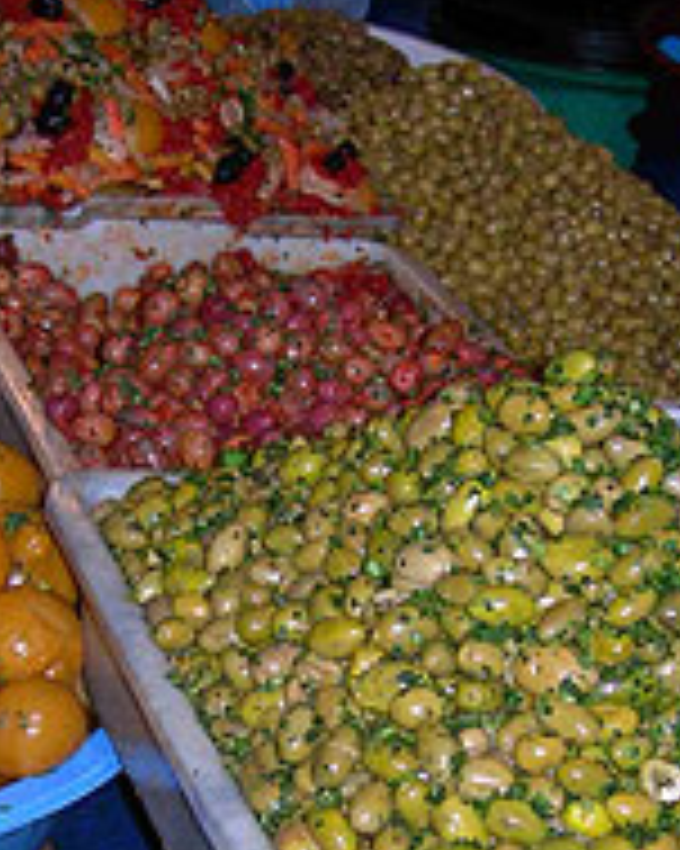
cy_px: 675
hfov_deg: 15.1
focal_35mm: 102
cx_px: 257
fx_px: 2568
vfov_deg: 18.6
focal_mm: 7.8
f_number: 2.8
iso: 50
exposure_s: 1/60.1
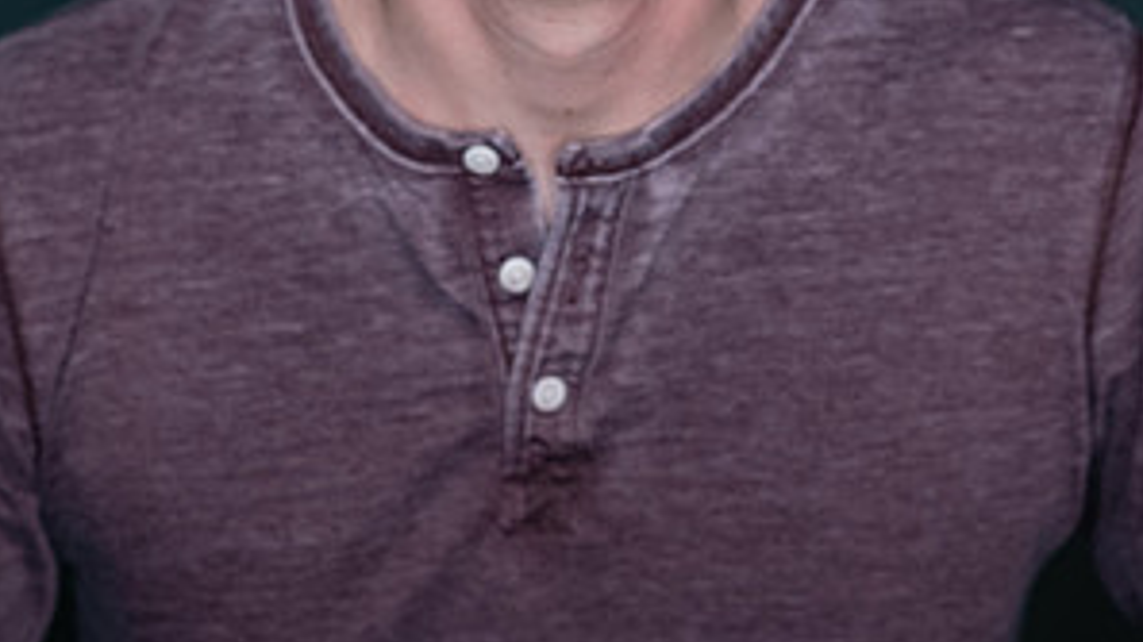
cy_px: -215
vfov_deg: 8.8
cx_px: 570
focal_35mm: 135
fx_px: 4091
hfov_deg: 15.9
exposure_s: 1/250
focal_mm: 85
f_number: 3.5
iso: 2000
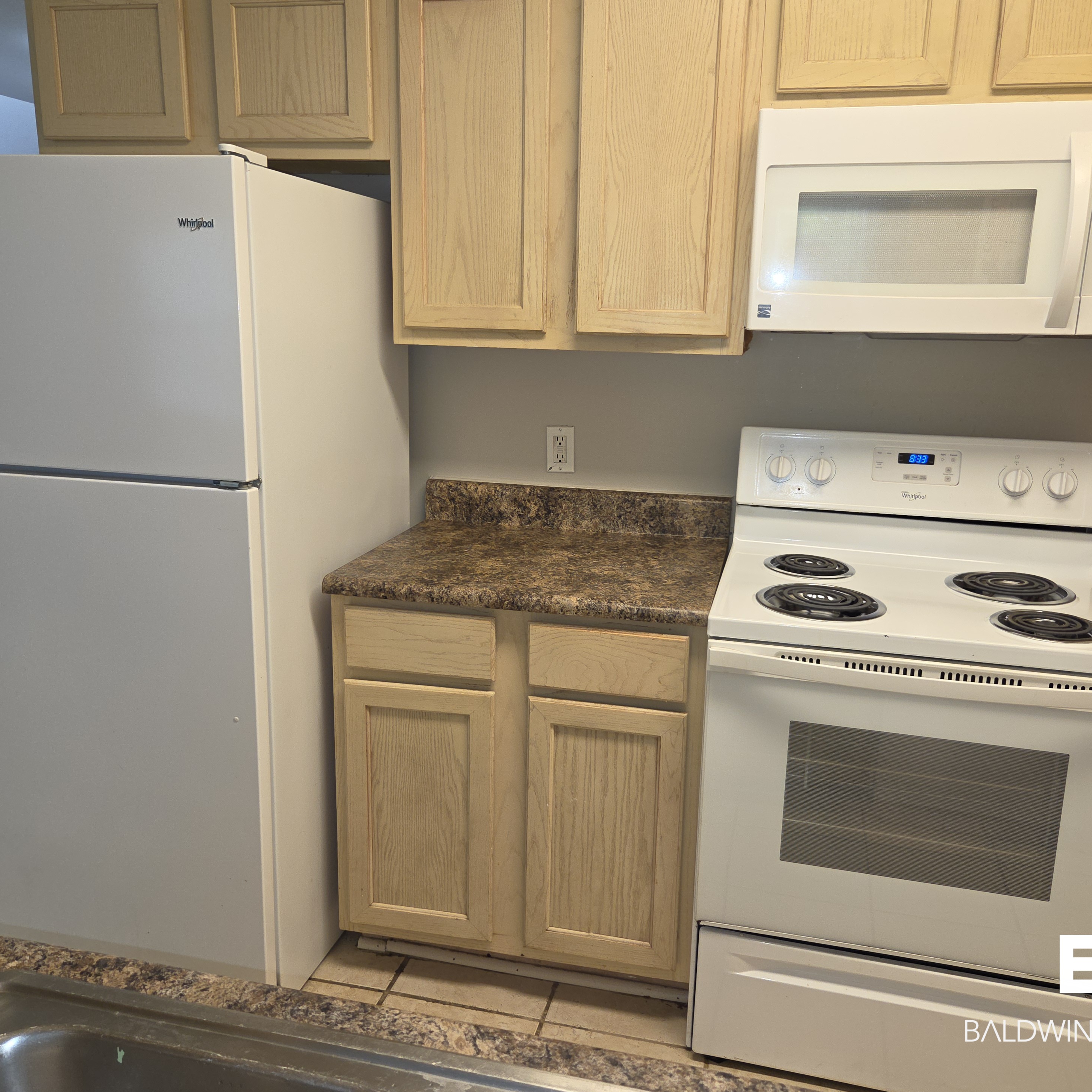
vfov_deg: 57.3
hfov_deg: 57.3
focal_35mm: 28
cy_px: 534
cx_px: 552
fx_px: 999
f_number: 1.8
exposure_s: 1/60
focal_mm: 5.4
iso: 80
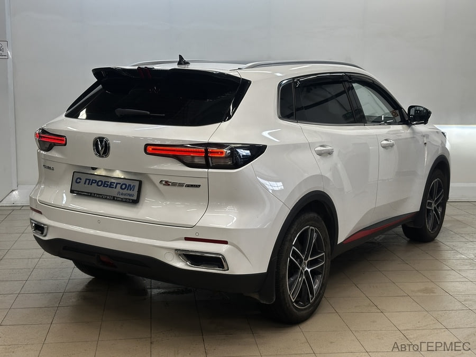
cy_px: 178
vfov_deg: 30.3
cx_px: 238
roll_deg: -1.1
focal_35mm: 48
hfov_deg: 39.7
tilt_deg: -8.4
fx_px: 660
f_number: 1.78
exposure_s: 1/100
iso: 80
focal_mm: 6.86
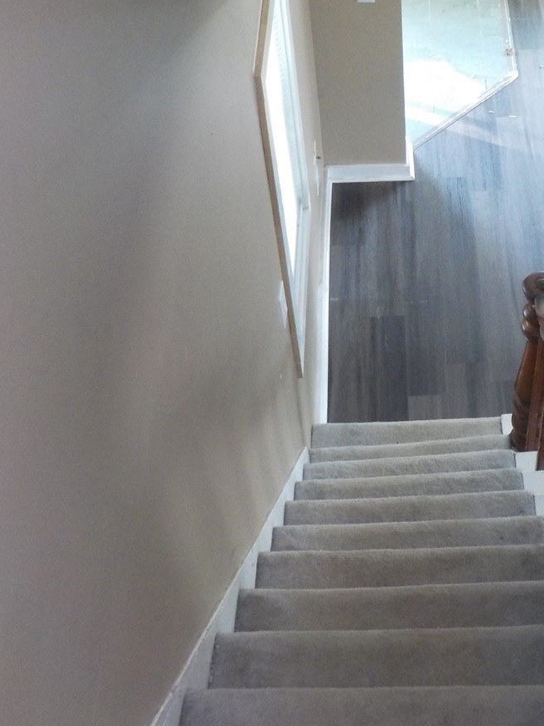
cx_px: 479
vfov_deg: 35.8
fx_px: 1110
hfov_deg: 26.7
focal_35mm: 53
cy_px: 243
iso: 320
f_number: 3.3
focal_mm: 4.1
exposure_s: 1/30
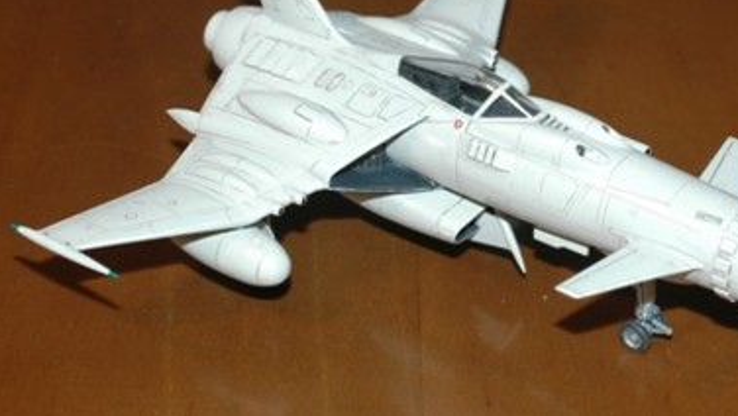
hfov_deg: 22.6
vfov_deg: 12.9
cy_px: 126
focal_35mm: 94
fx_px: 1841
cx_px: 440
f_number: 9
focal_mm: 50
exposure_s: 1/50
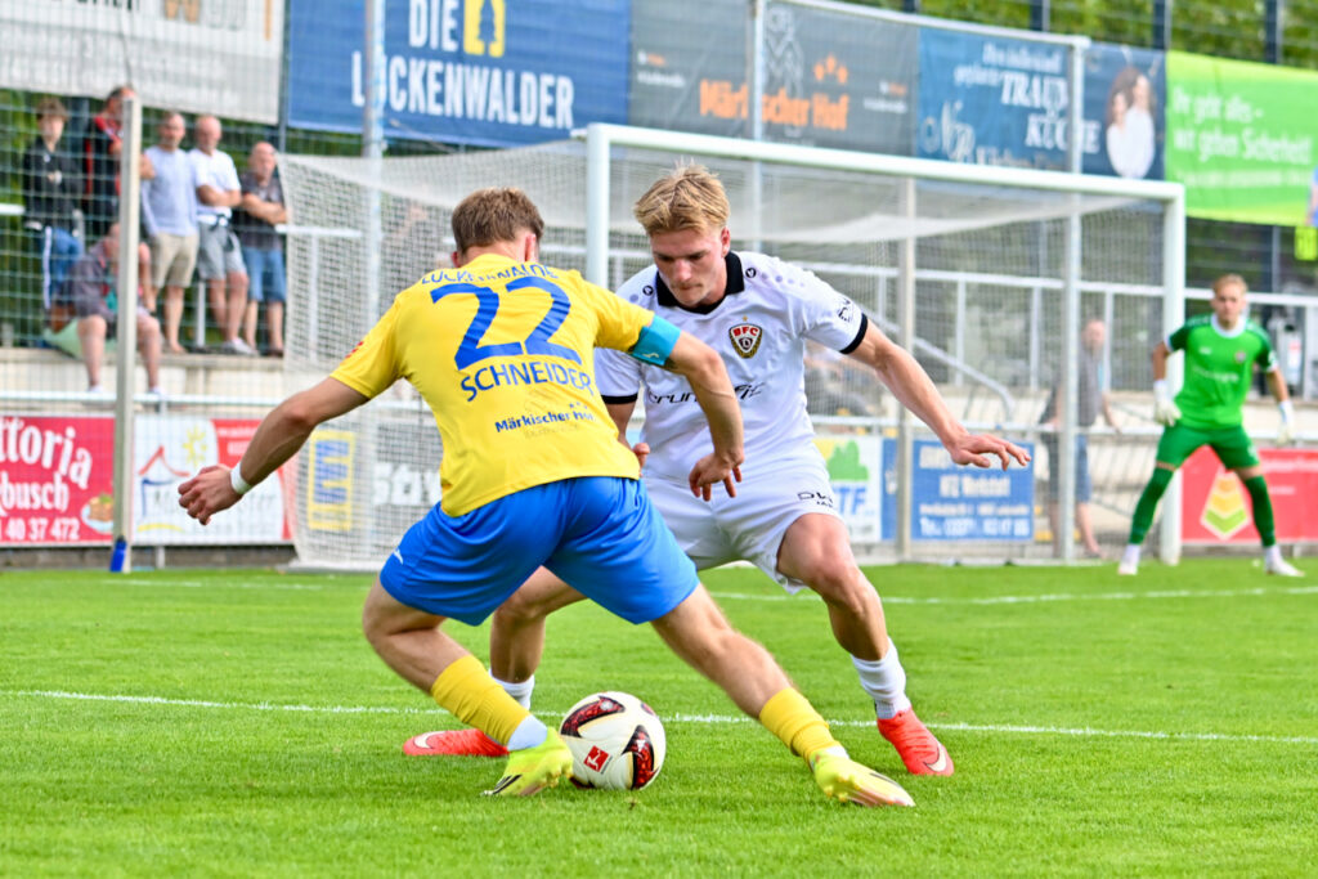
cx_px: 659
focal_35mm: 120
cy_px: 440
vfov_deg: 11.4
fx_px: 4394
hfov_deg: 17.1
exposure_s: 1/2000
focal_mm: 120
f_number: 4.8
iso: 1100
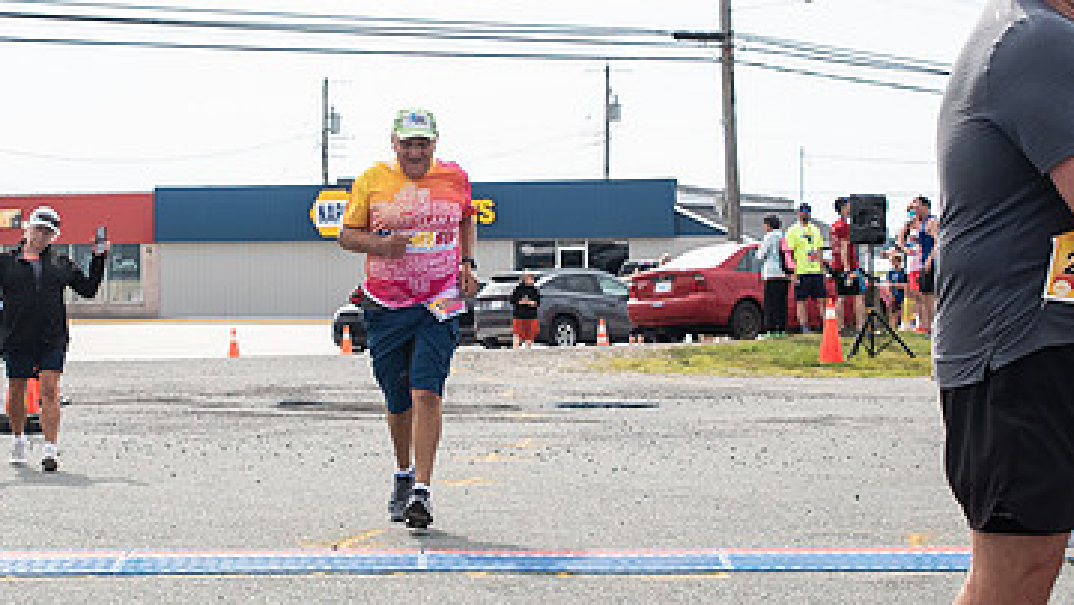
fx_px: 2878
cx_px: 385
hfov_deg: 21.1
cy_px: 211
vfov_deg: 12.0
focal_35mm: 101
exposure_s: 1/3200
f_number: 4
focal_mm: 35
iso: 800
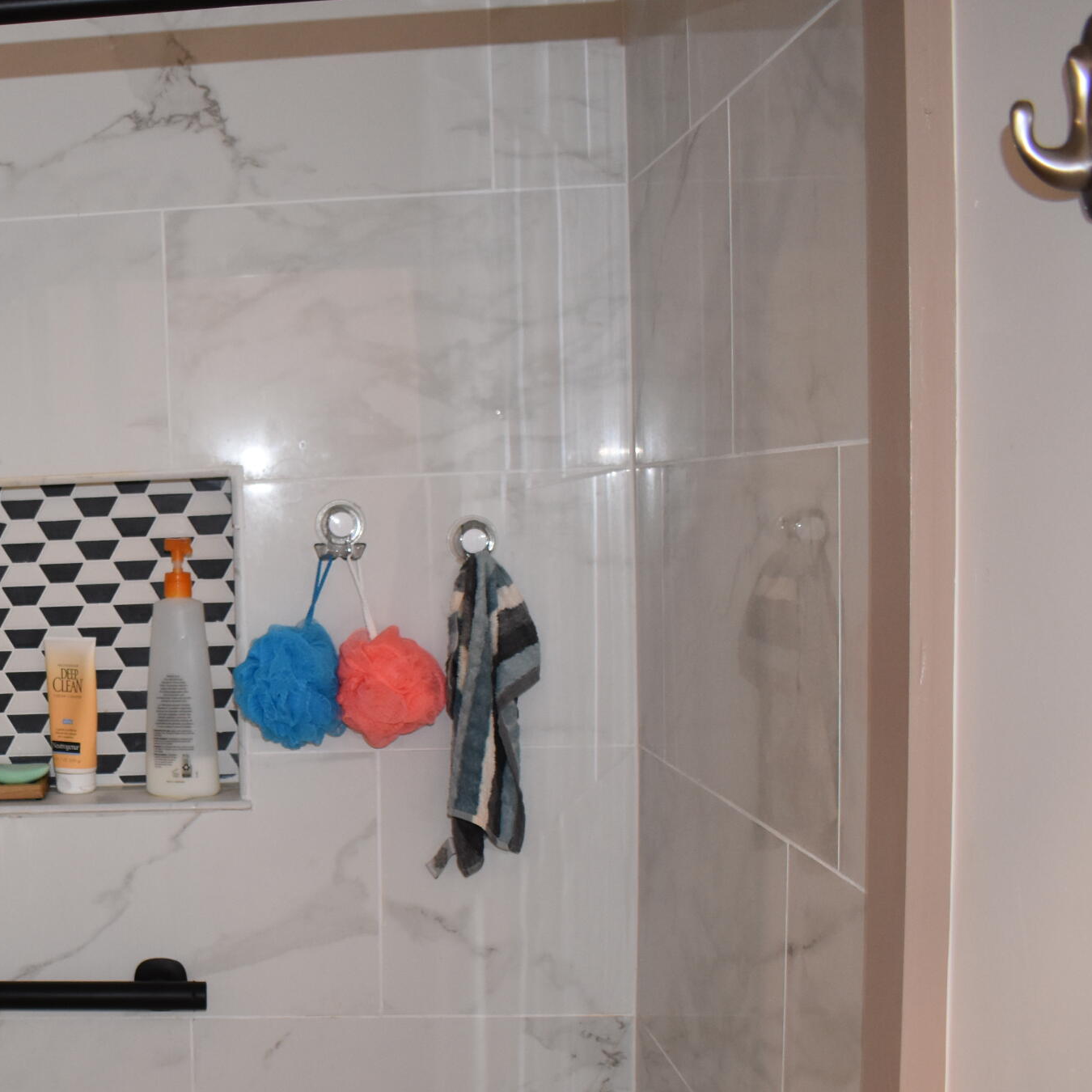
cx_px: -49
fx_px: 1820
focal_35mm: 51
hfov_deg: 30.5
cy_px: 698
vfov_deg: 33.2
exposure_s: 1/60
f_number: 3.5
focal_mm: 18
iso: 900
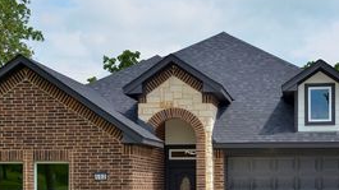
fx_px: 692
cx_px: 205
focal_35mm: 77
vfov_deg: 15.5
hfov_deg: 27.5
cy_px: 179
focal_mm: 26
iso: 160
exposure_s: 1/400
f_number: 10
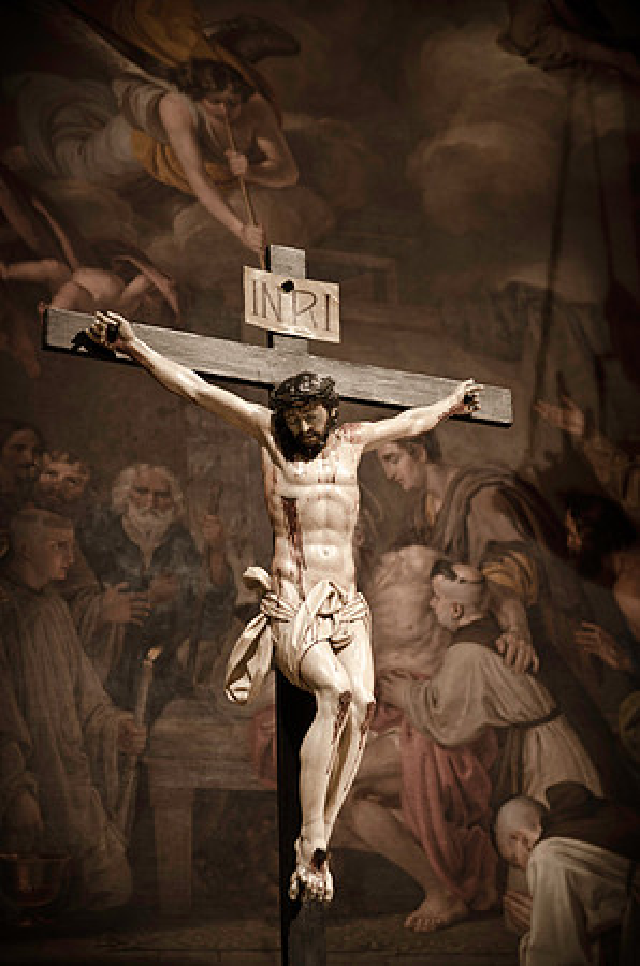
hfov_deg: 15.6
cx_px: 320
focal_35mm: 87
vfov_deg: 23.4
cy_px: 483
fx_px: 2331
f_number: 4
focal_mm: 58
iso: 500
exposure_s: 1/8
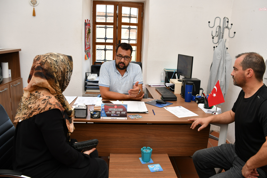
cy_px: 87
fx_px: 215
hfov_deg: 63.6
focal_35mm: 29
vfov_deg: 45.0
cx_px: 143
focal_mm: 18
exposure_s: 1/80
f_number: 3.5
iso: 100
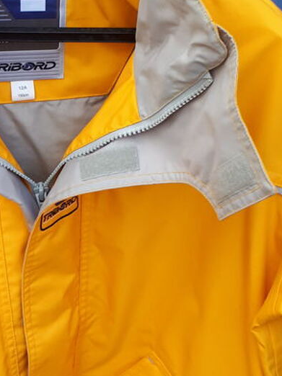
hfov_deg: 20.4
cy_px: 214
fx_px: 750
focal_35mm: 69
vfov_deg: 28.1
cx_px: -22
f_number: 1.9
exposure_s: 1/114
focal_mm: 3.6
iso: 40
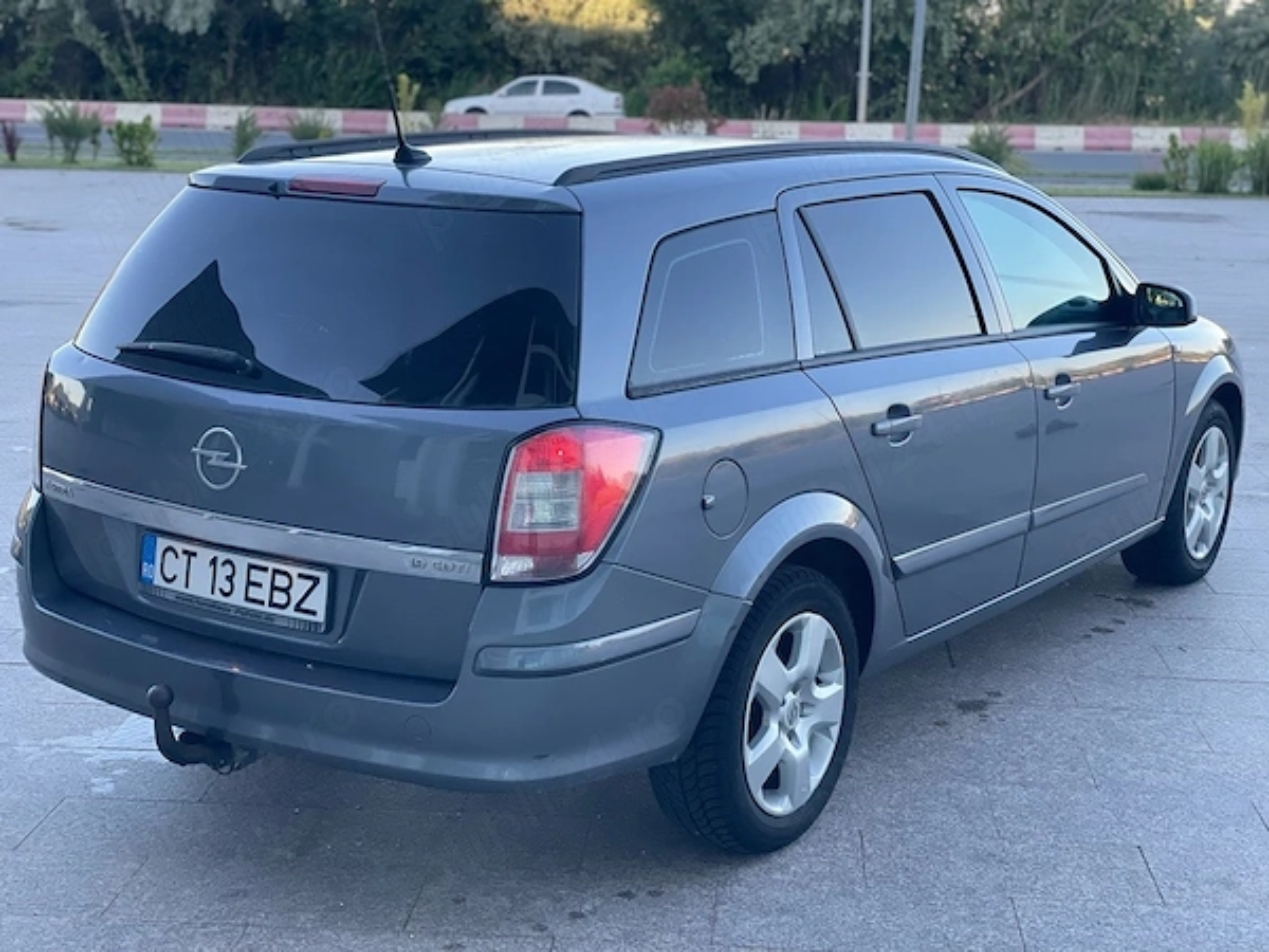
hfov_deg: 36.8
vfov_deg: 28.0
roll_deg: -1.1
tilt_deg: -11.6
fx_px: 1906
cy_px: 476
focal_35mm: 52
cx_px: 634
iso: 32
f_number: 2
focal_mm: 6
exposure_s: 1/122
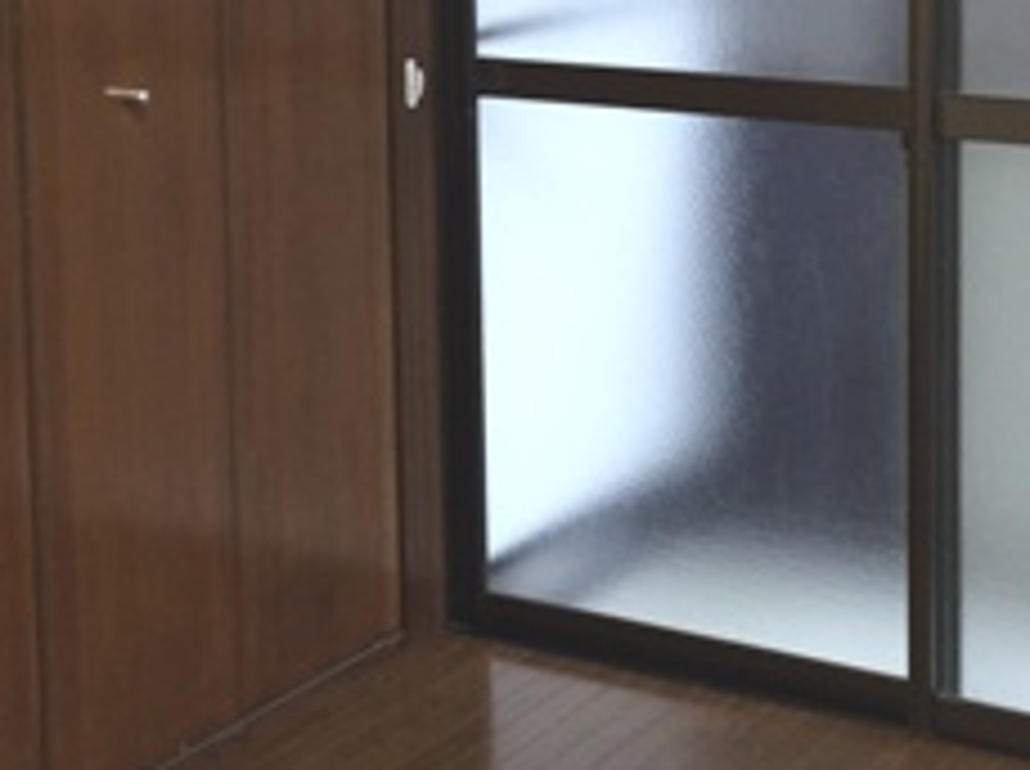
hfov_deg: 23.3
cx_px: 508
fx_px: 2495
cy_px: 36
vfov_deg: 17.2
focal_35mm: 84
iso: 100
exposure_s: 1/30
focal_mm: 4.12
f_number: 2.2
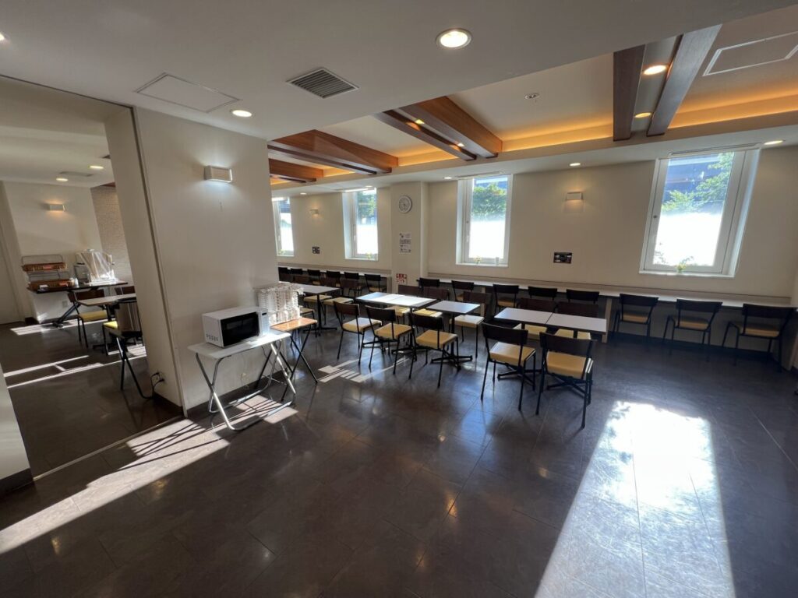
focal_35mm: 13
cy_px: 299
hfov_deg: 106.2
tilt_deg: -10.3
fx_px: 300
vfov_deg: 89.9
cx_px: 399
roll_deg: +0.6
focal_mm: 1.57
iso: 64
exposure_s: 1/100
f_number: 1.8
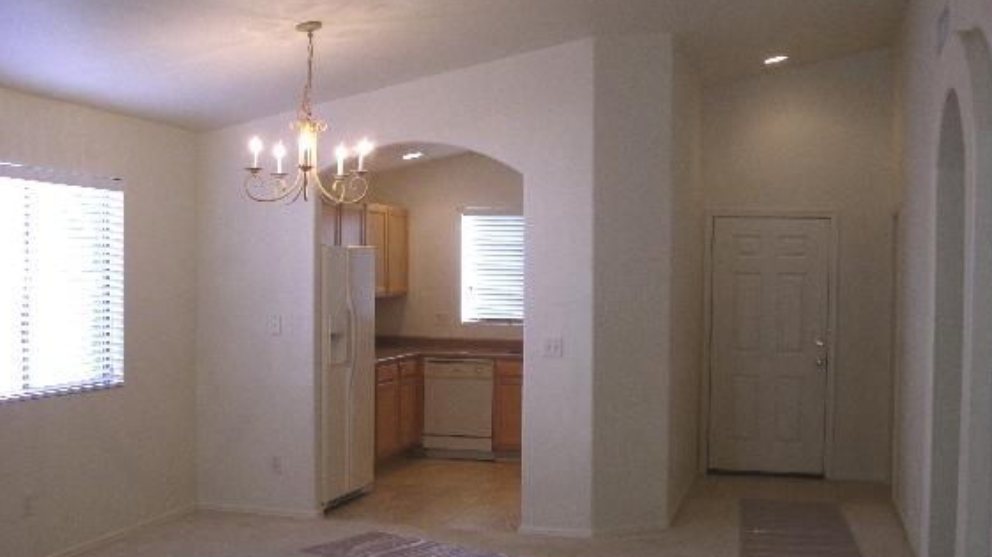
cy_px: 301
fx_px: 1209
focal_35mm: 46
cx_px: 506
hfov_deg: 44.6
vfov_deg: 25.9
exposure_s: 1/60
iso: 125
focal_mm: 7.8
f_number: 2.8
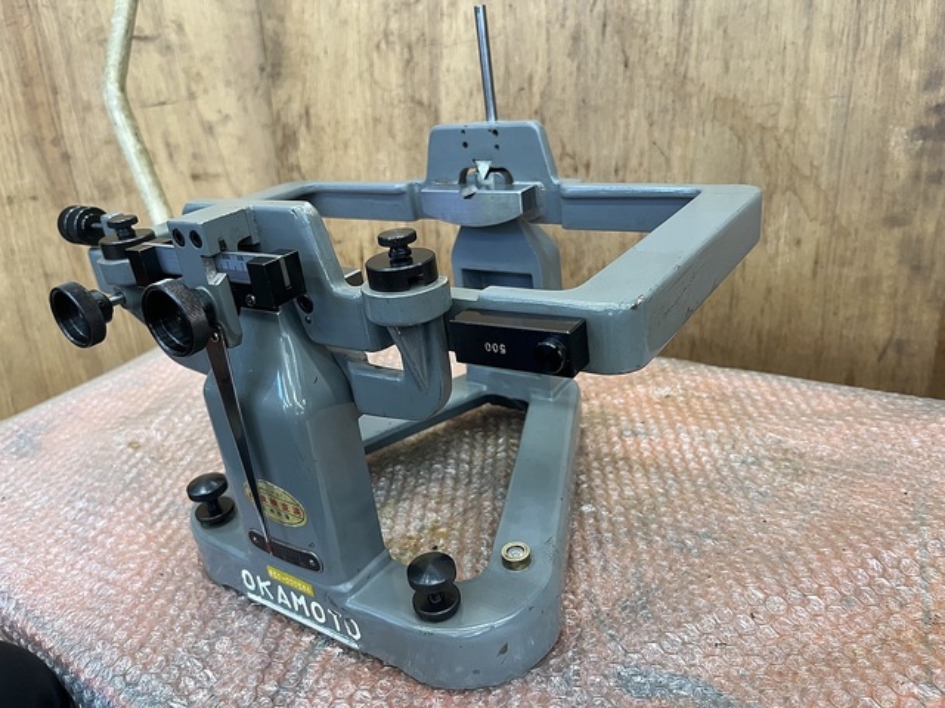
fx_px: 710
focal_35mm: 26
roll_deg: +7.9
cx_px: 472
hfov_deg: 67.3
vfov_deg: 53.1
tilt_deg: -24.3
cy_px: 354
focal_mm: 5.1
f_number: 1.6
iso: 125
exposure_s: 1/66
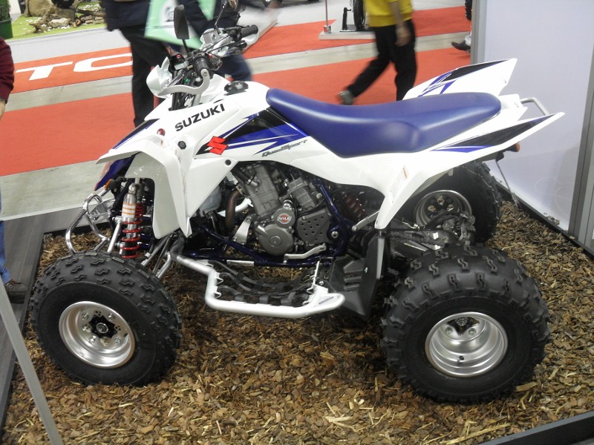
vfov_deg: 40.7
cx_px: 297
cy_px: 222
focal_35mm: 35
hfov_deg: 52.6
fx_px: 601
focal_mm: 6.2
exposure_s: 1/30
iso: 120
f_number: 2.8
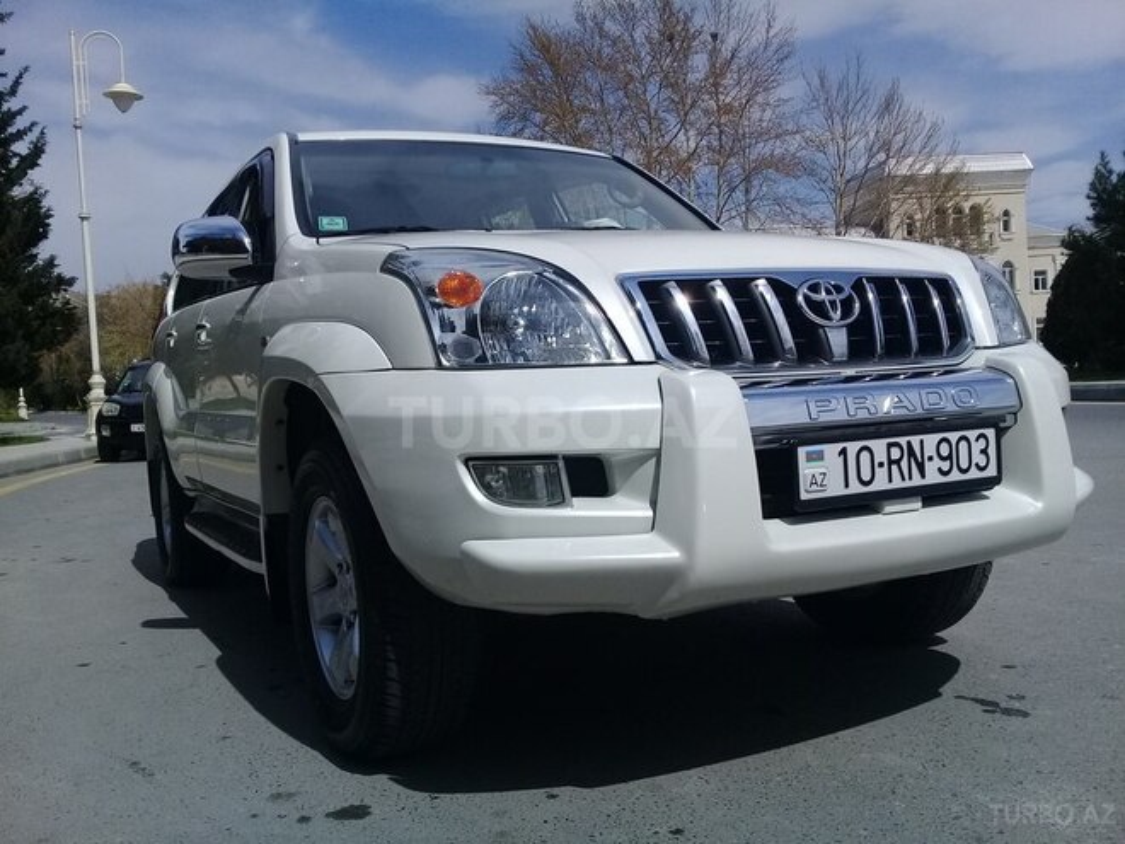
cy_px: 422
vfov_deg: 45.4
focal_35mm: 31
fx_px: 1007
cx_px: 562
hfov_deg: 58.4
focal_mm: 3.3
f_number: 2.2
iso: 50
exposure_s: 1/3663
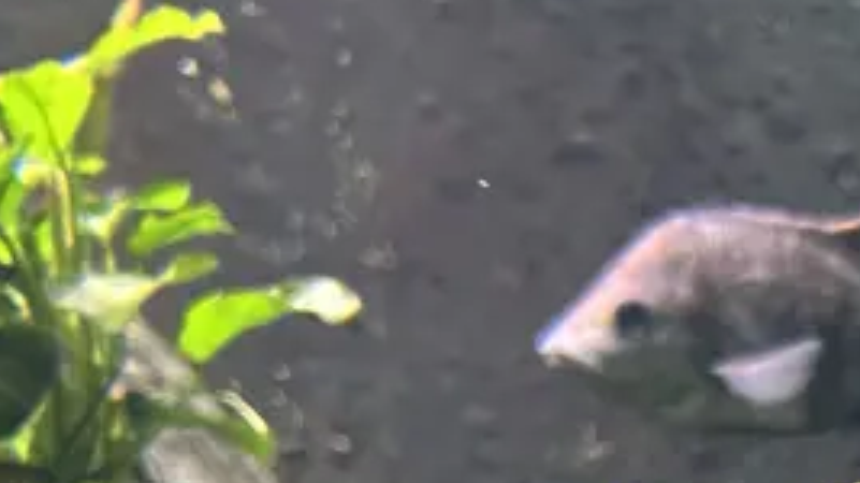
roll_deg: +0.3
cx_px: 1040
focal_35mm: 85
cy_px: 853
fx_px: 1938
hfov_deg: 22.9
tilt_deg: -6.3
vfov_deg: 13.0
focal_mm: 5.7
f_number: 1.5
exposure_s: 1/33
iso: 500
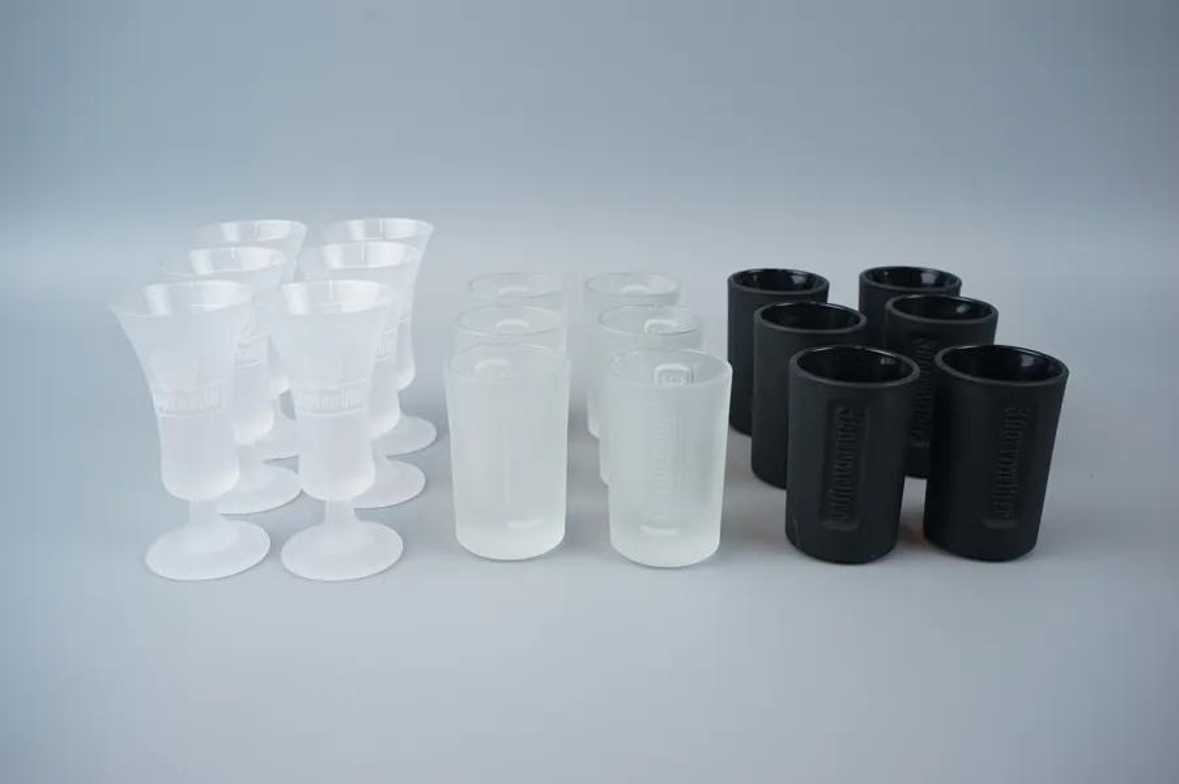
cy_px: 392
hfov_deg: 55.8
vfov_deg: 38.8
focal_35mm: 34
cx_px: 590
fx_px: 1113
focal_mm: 34
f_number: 7.1
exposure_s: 1/100
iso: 400
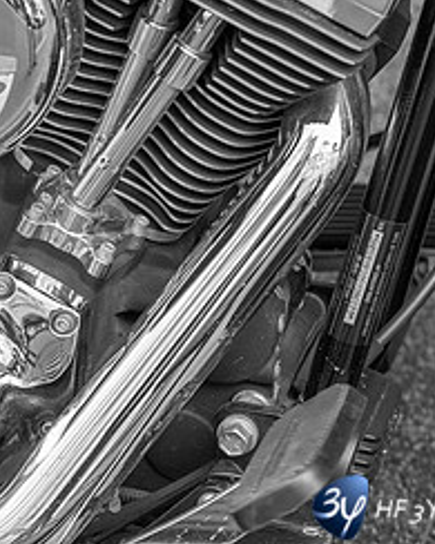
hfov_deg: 9.7
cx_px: -141
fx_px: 2512
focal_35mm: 156
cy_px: 143
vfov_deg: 12.3
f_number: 4
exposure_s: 1/60
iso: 200
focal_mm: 70
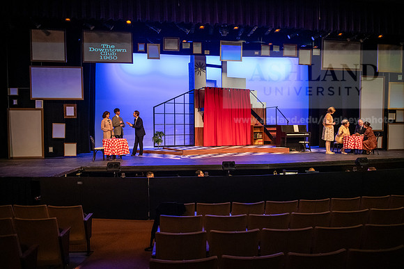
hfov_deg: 60.3
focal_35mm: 31
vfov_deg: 42.3
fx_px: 348
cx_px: 202
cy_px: 134
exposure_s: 1/200
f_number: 2.8
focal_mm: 31
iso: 3200
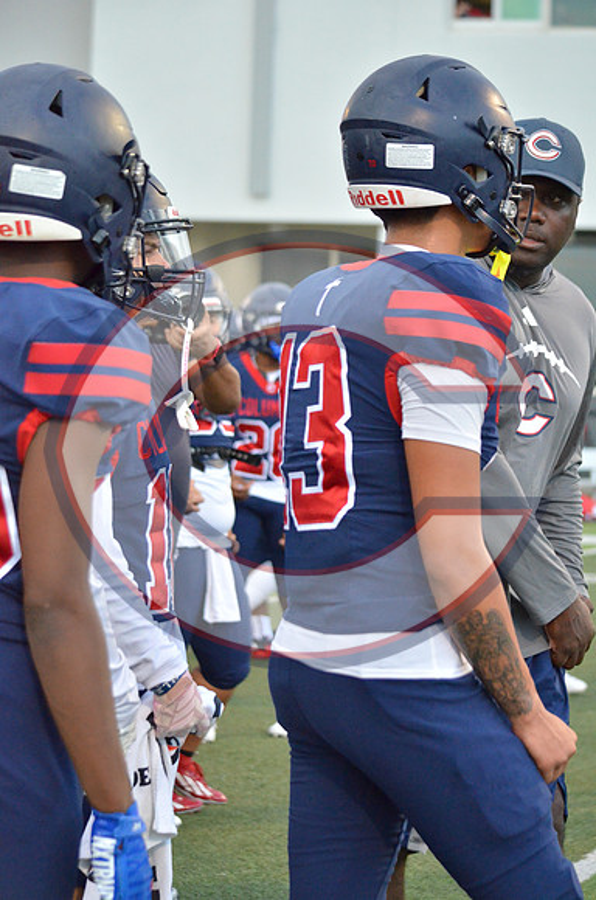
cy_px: 450
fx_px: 2994
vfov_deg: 17.1
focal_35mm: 120
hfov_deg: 11.4
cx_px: 298
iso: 2800
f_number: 4.5
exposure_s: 1/500
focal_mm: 80
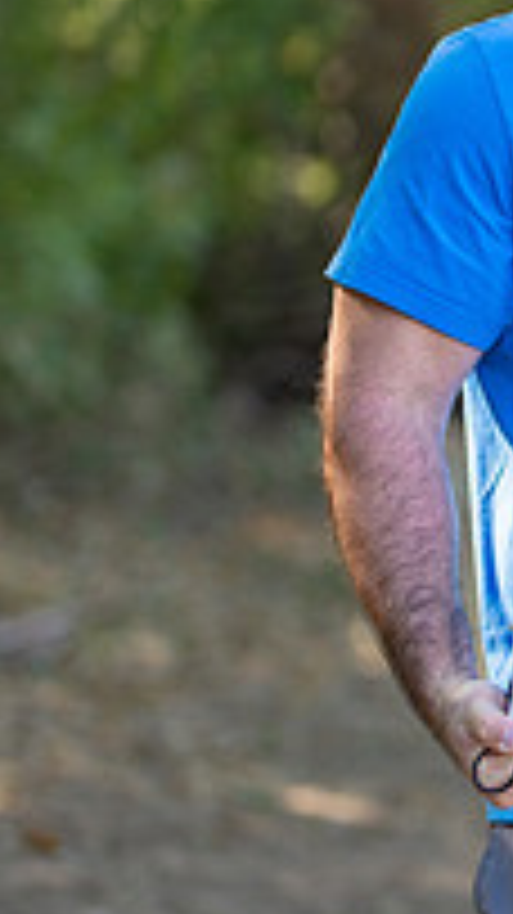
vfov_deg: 13.0
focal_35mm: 165
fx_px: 3995
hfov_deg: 7.1
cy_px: 372
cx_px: 926
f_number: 1.2
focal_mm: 50
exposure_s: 1/1250
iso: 100
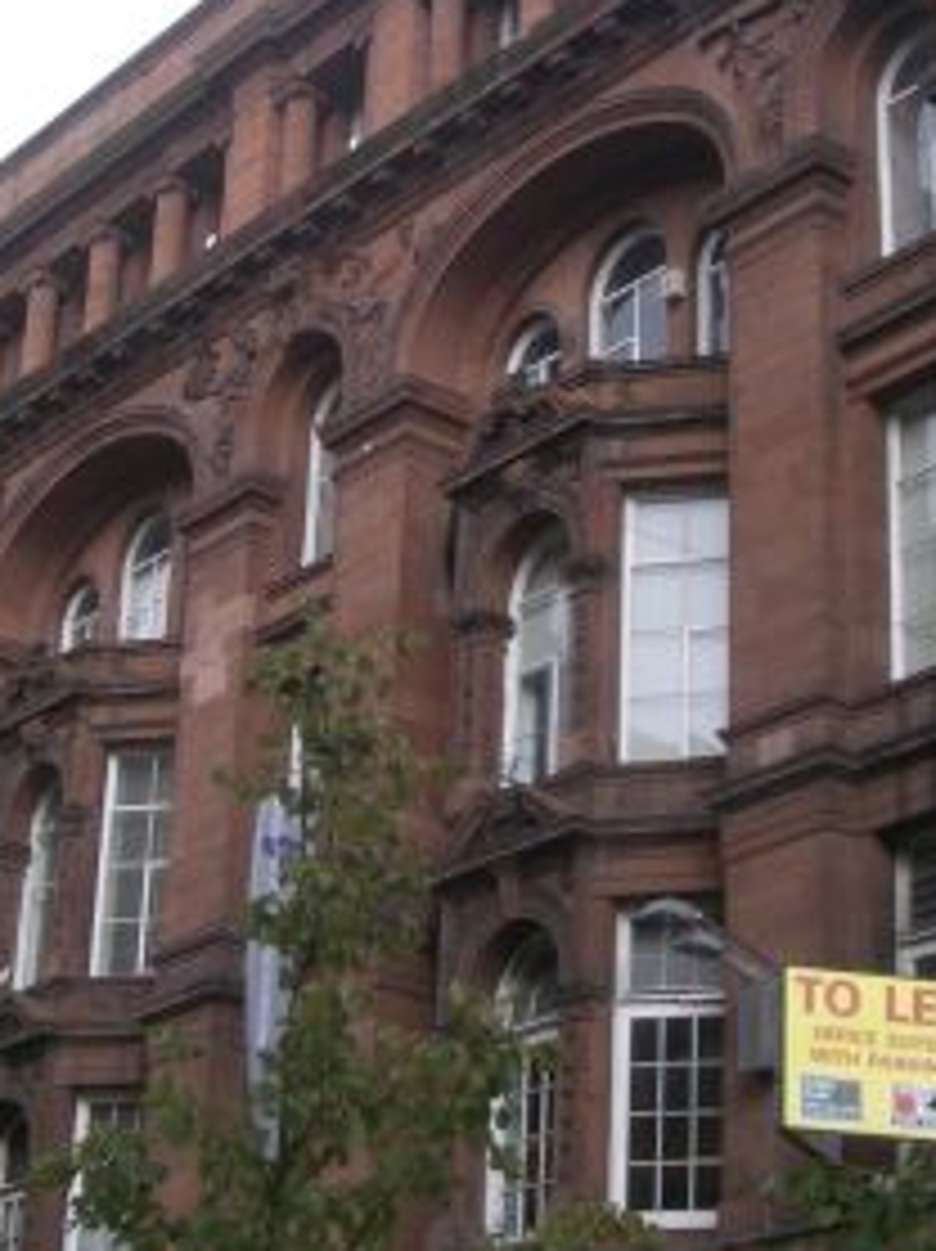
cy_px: 720
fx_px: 3033
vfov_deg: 23.3
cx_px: 207
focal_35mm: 84
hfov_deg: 17.4
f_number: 4.3
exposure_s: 1/320
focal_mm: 5.8
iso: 50
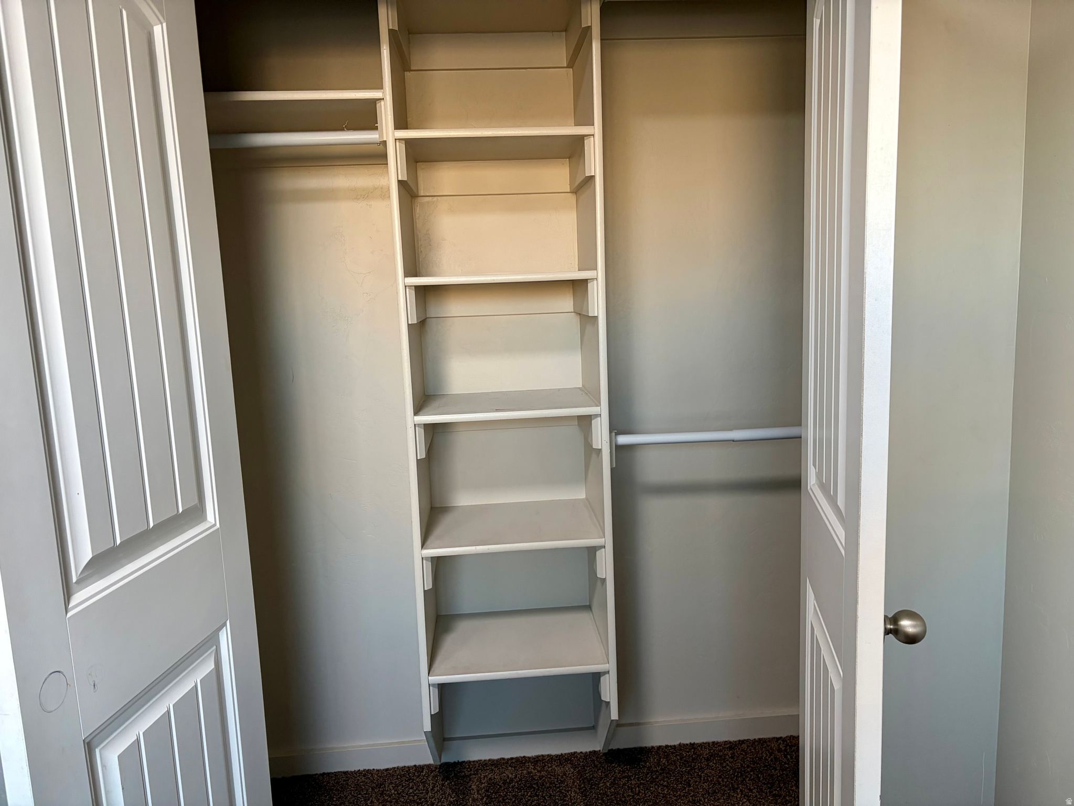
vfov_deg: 53.1
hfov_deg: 67.3
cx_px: 537
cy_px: 403
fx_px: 807
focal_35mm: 26
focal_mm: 5.96
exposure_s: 1/60
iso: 125
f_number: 1.6
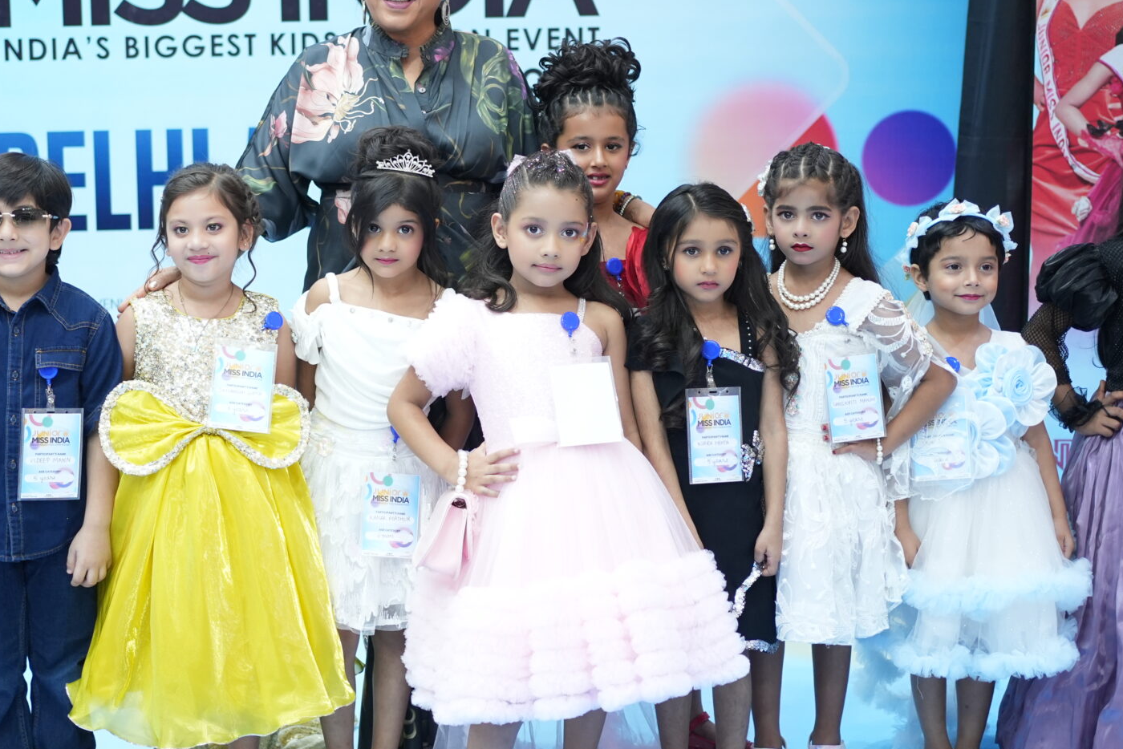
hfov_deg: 31.1
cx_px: 362
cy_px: 265
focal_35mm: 64
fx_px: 1997
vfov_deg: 21.2
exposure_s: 1/125
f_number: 1.8
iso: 1000
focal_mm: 35
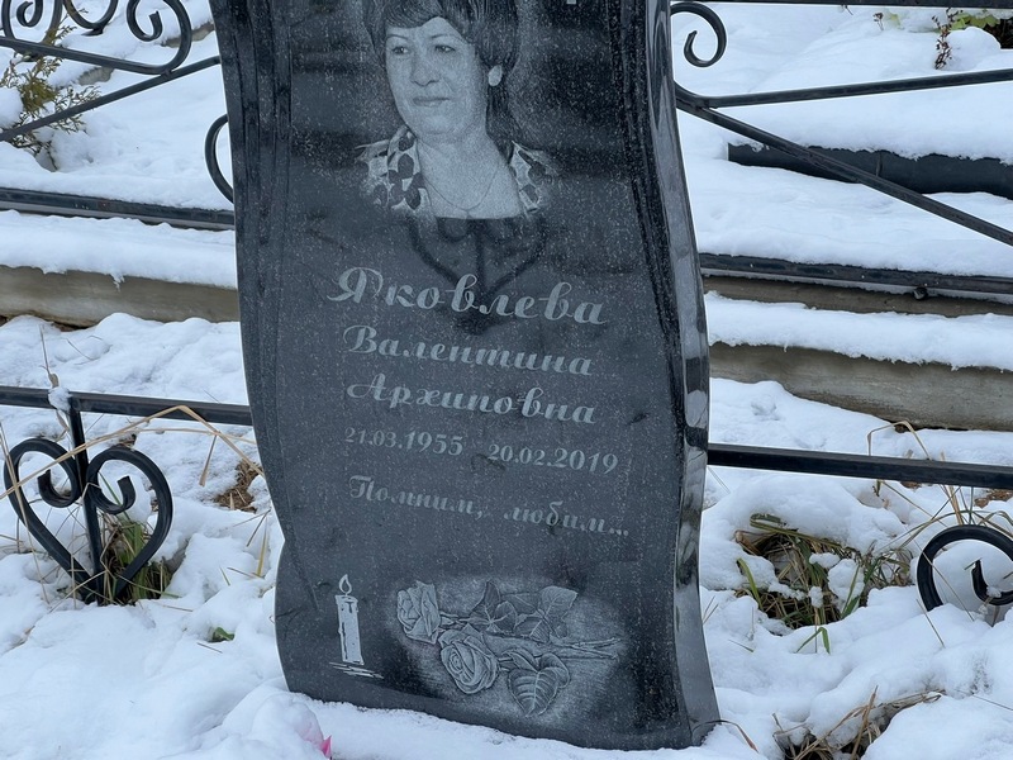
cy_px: 380
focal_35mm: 77
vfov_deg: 19.1
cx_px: 506
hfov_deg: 25.3
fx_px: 2253
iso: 32
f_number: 2.8
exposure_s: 1/99
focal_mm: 9
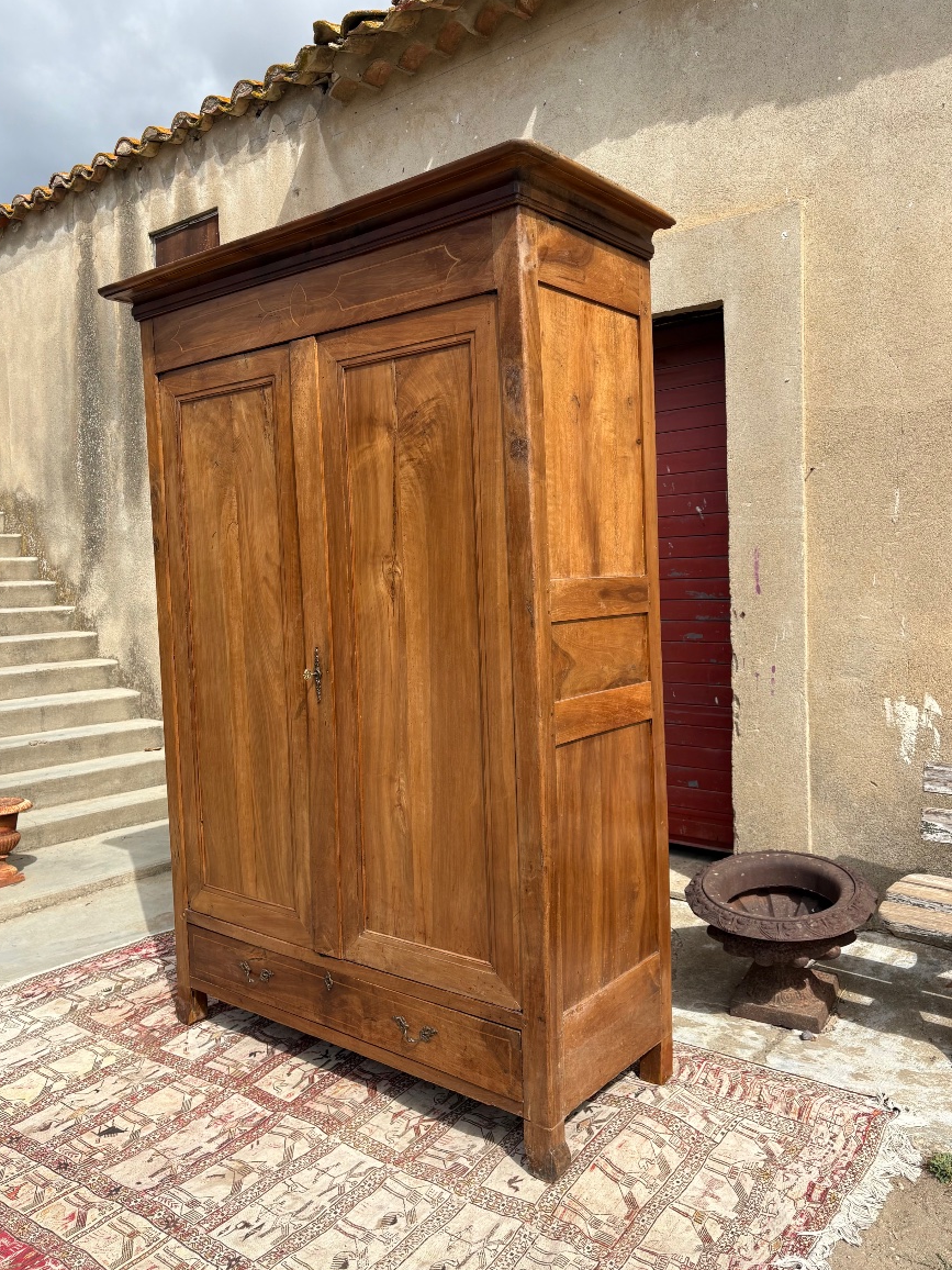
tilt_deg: -1.7
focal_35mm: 27
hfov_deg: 51.4
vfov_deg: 65.3
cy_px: 621
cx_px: 480
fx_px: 990
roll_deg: +1.0
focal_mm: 5.96
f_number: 1.6
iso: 50
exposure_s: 1/2012
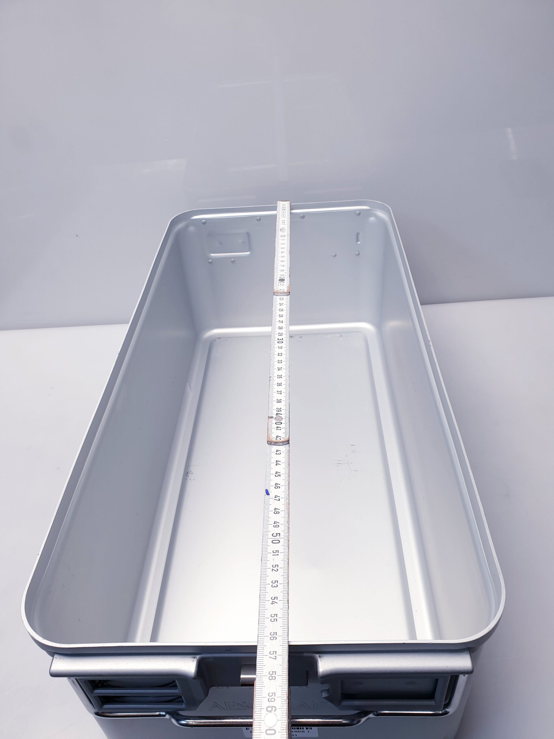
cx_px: 277
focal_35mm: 26
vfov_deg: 67.3
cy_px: 370
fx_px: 555
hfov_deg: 53.1
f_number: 2.4
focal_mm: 4.3
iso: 50
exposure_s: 1/50
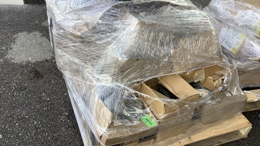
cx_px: 130
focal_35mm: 34
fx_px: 234
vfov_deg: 34.6
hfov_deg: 58.0
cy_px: 63
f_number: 2.4
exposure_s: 1/231
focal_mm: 3.3
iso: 25
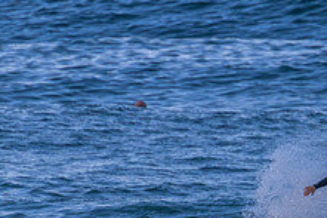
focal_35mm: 2099
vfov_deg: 0.7
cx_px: 317
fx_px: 19051
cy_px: 235
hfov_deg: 1.0
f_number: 11
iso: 2200
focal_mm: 800
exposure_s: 1/2000
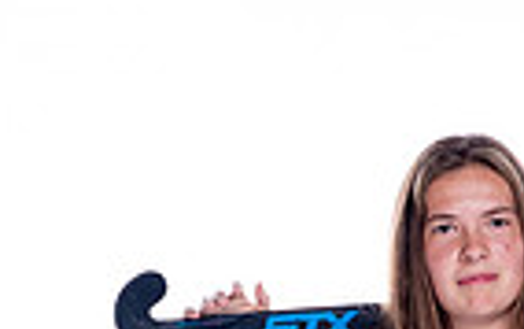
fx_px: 5617
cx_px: 424
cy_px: 758
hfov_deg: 5.3
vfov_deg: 3.3
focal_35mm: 393
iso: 800
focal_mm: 122
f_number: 5.6
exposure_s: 1/250
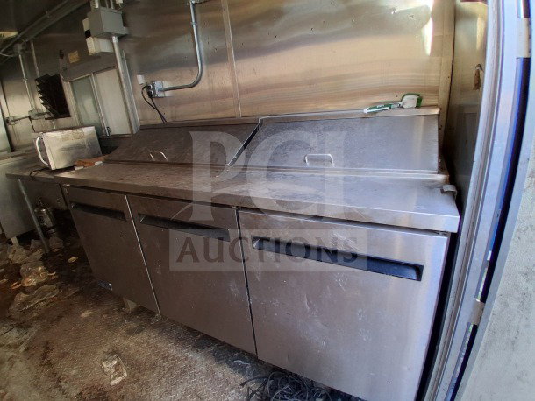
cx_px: 268
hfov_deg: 91.0
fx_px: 263
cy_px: 200
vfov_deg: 74.8
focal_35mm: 17
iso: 125
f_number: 2.2
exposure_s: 1/60
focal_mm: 1.4
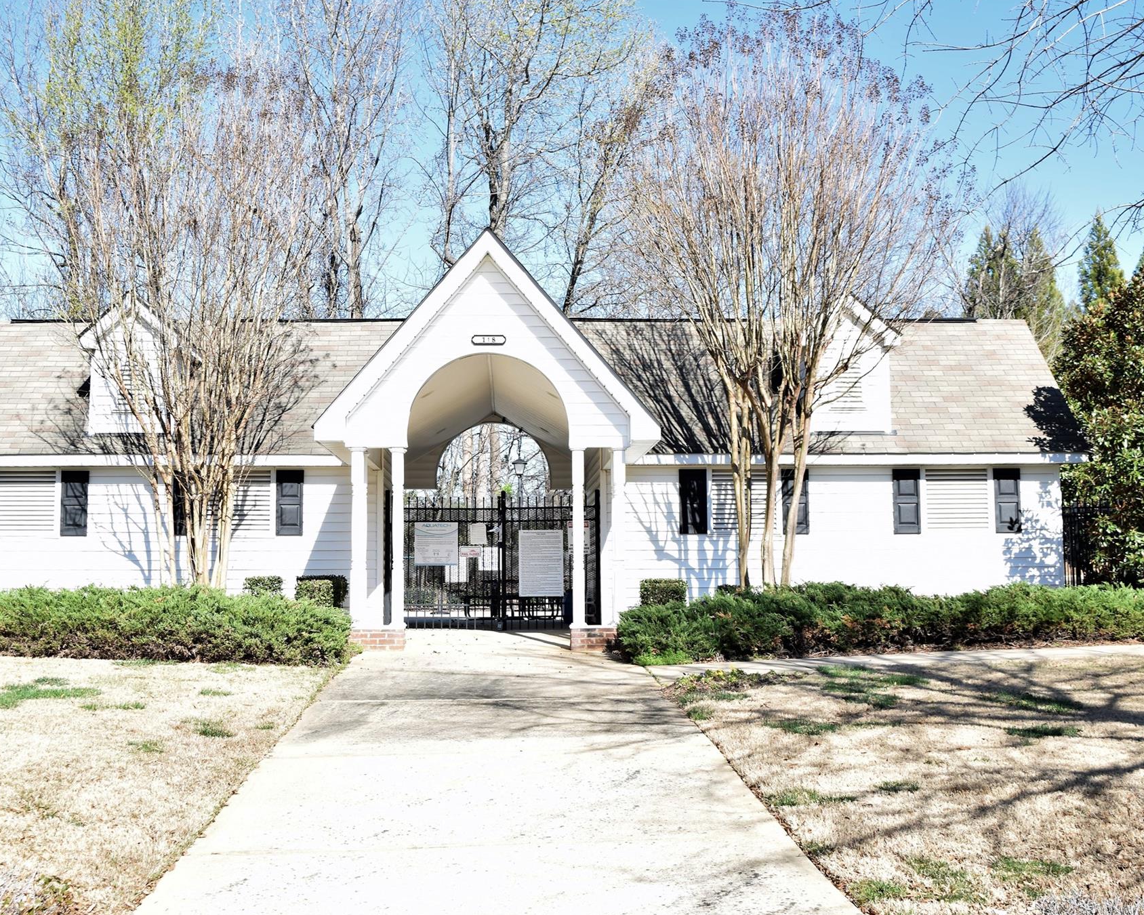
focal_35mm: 41
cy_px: 458
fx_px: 1388
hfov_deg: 44.8
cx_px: 527
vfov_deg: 36.5
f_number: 5.6
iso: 100
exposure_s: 1/125
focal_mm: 24
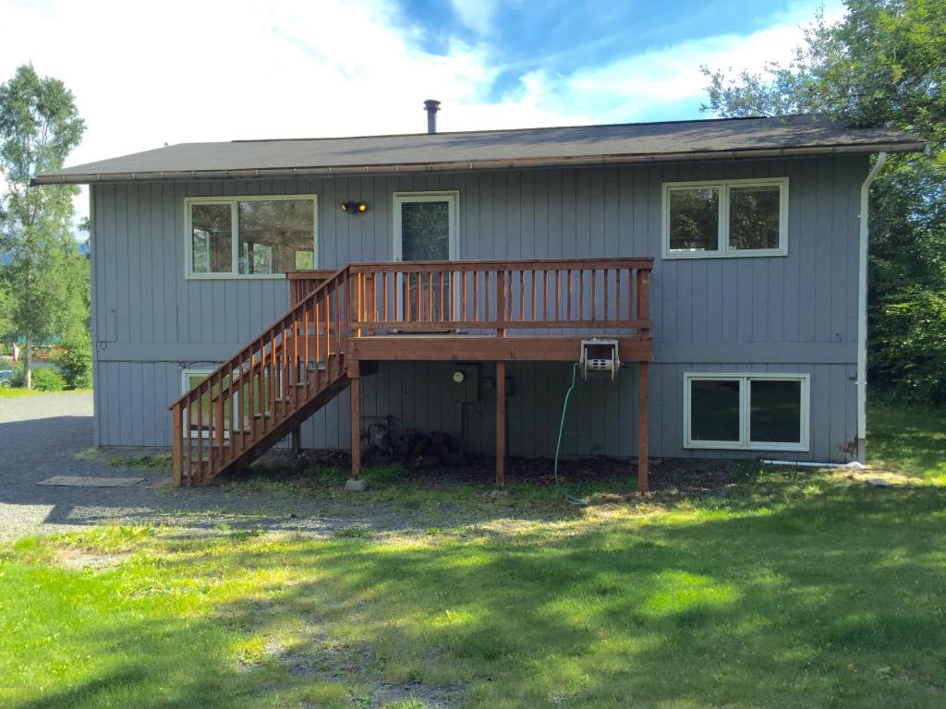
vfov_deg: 48.2
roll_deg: -0.1
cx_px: 473
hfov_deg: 61.7
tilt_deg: -2.1
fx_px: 793
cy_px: 354
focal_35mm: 29
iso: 32
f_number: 2.2
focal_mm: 4.15
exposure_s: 1/942
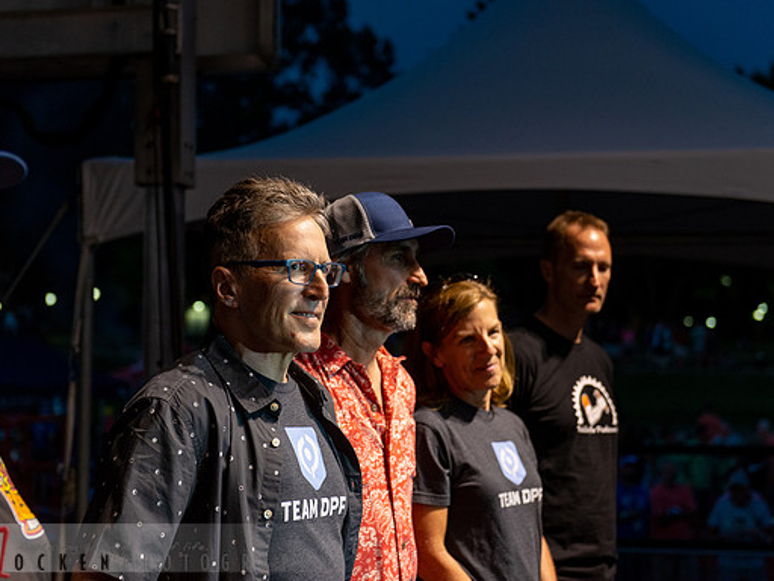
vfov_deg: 24.0
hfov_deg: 31.7
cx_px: 381
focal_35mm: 61
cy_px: 290
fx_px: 1364
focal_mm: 56
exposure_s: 1/125
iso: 1600
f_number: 3.5
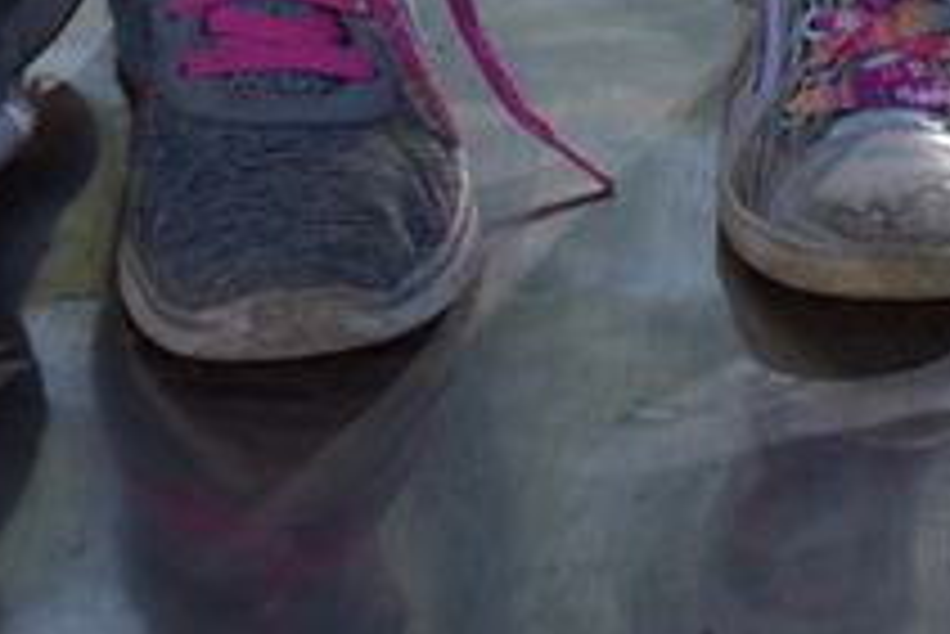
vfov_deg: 4.8
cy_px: -427
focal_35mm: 285
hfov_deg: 7.2
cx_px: 1130
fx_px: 7526
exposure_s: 1/500
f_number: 5
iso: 200
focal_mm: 50
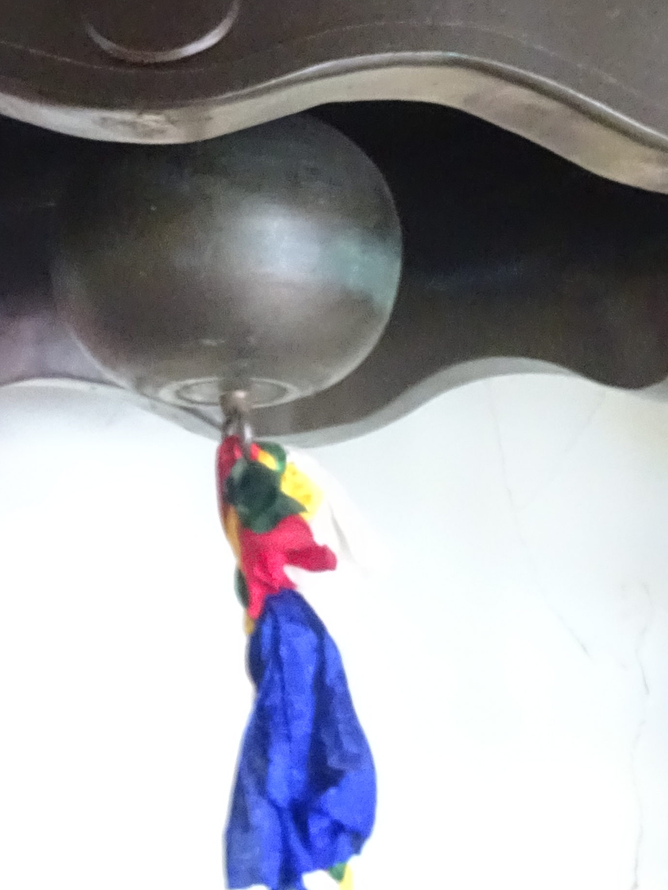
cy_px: -255
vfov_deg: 12.4
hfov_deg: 9.6
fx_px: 3988
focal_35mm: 155
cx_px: 222
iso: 1250
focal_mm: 9.87
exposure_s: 1/4
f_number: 4.5
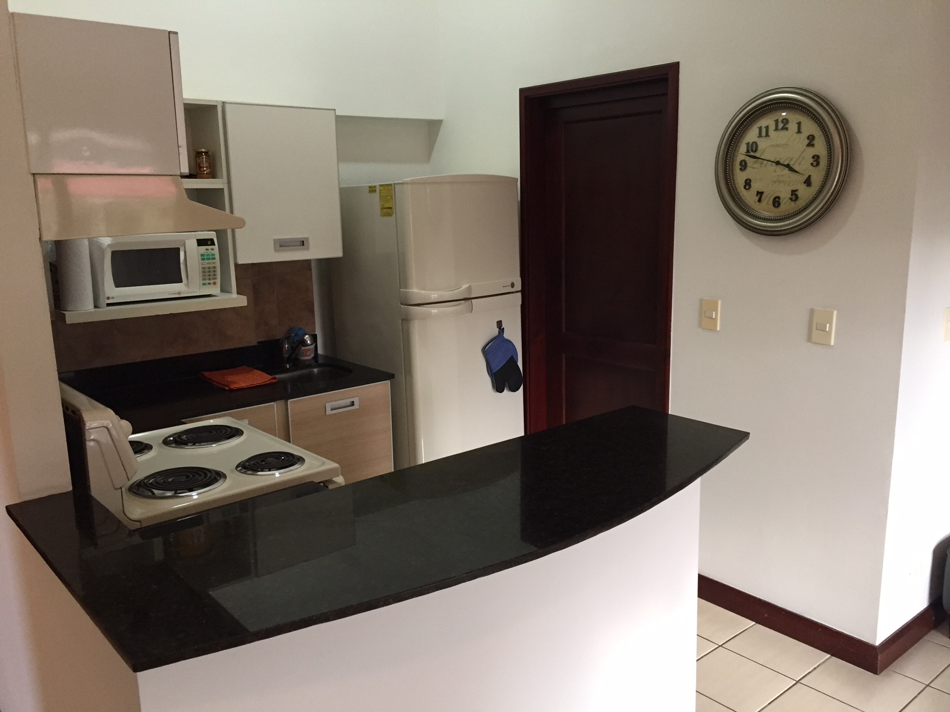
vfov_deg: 48.2
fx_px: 796
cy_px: 356
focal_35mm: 29
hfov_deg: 61.7
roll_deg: +0.2
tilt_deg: -12.3
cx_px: 475
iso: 160
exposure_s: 1/30
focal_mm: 4.15
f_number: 2.2
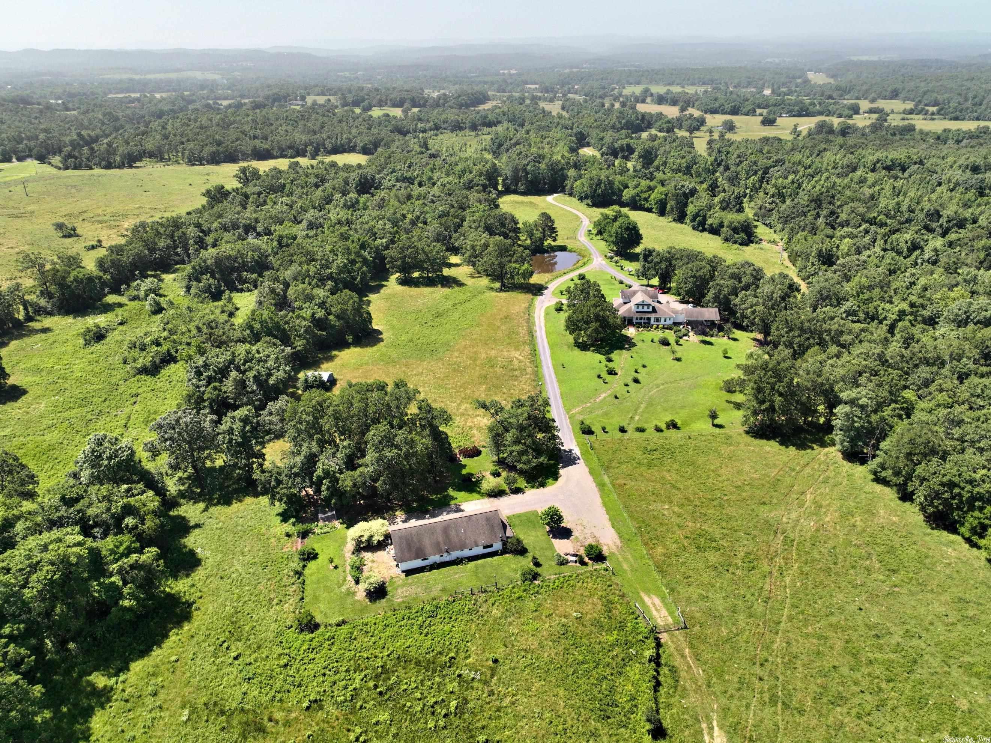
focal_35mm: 24
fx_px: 687
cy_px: 372
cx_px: 496
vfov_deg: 56.8
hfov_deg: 71.6
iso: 100
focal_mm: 12.29
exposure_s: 1/80
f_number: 2.8
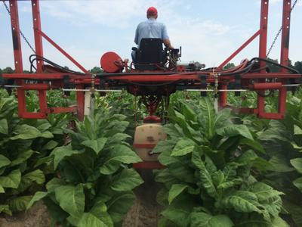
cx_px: 151
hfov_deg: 61.7
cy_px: 114
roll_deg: +2.9
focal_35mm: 29
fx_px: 253
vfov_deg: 48.2
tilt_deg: -8.4
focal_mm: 4.15
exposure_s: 1/2415
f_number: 2.2
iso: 32
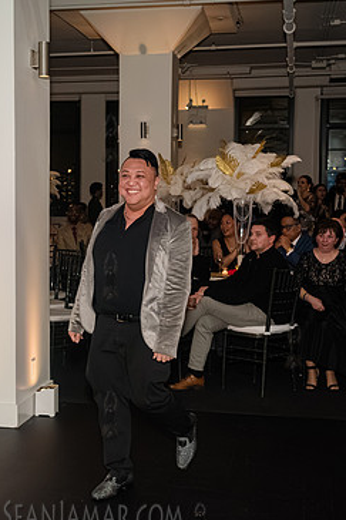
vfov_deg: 34.5
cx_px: 100
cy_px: 274
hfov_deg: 23.2
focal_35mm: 58
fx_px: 837
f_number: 5
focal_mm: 35
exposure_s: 1/400
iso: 8000
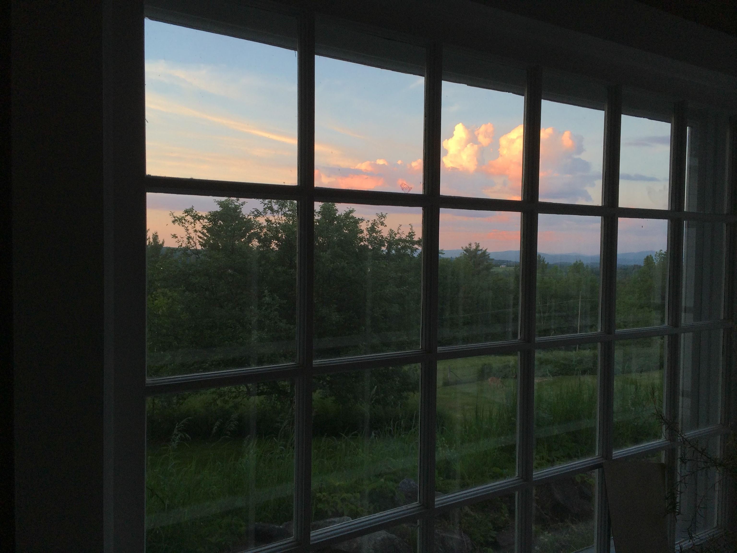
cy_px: 276
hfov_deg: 61.7
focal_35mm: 29
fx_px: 617
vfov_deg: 48.2
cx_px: 368
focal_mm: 4.15
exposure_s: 1/120
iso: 40
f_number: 2.2
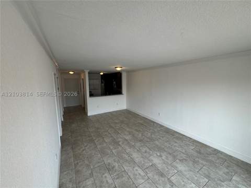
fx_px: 102
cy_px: 94
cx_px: 126
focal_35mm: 14
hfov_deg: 102.1
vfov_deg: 85.7
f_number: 2.2
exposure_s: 1/133
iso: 40
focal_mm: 2.22
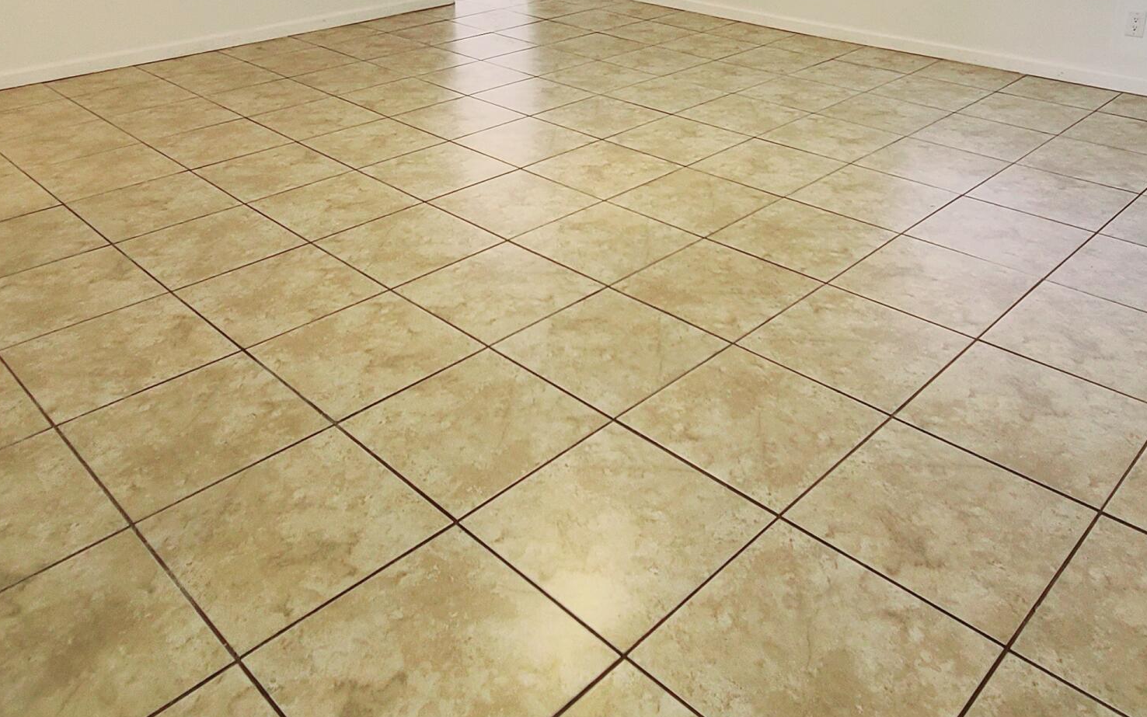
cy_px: 153
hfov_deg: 66.4
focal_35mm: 28
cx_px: 612
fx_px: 875
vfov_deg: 42.7
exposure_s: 1/60.2
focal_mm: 2.2
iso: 200
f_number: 2.2
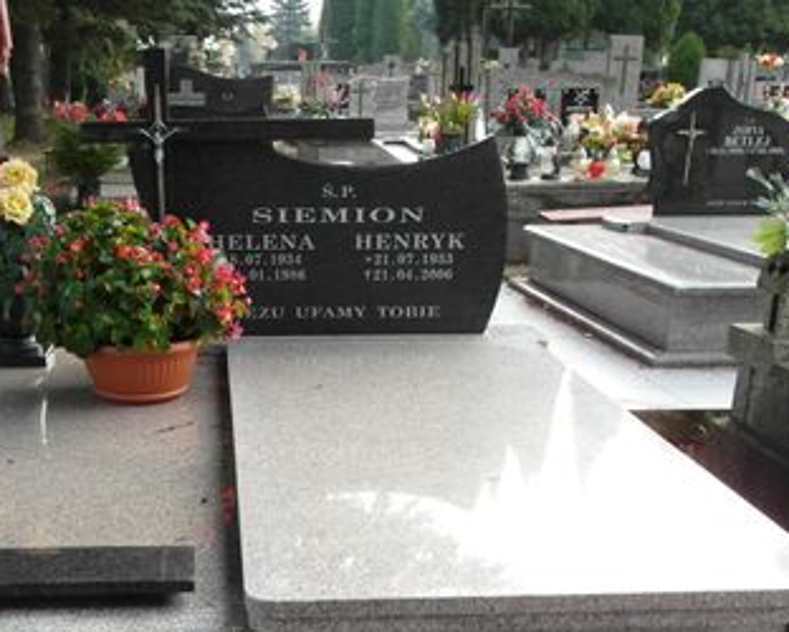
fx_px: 1122
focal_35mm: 48
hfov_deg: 38.3
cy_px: 526
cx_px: 258
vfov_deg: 30.5
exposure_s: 1/60
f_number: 3.4
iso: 100
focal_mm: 5.2
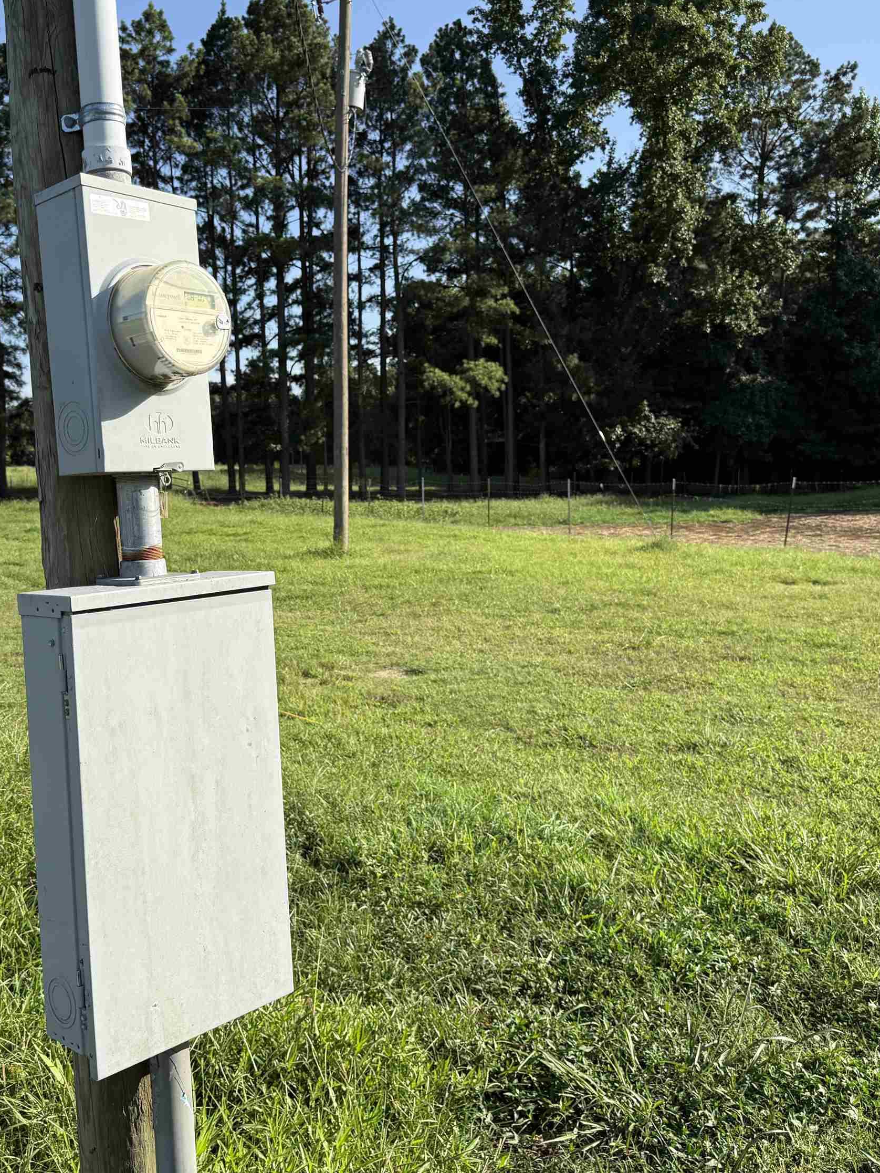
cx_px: 324
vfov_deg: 55.3
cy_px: 569
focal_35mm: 33
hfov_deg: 42.6
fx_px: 1118
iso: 80
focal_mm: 6.76
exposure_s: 1/2525
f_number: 1.78
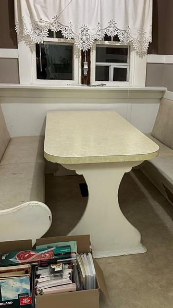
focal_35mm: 34
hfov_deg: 34.5
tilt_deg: -12.4
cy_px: 126
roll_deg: -1.1
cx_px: 106
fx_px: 278
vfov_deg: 57.7
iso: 640
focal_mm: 6.86
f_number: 1.78
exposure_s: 1/60
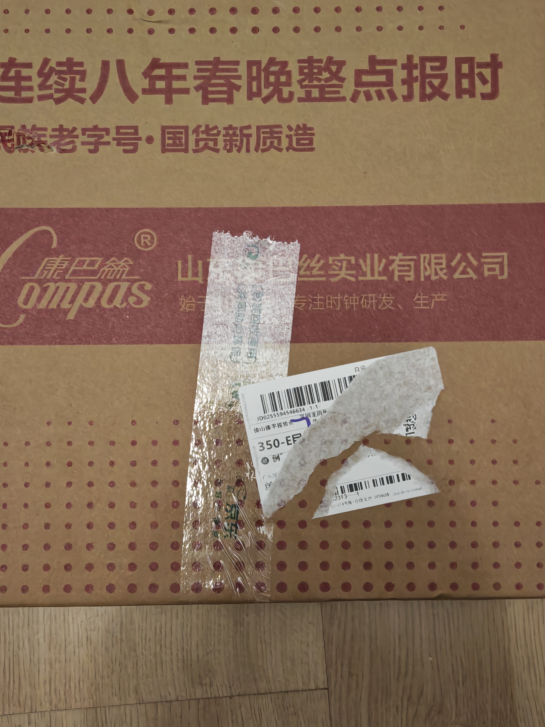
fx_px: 1281
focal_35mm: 61
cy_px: 314
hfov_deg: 24.0
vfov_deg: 31.6
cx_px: 243
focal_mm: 6.67
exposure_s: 1/20
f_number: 1.9
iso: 1250
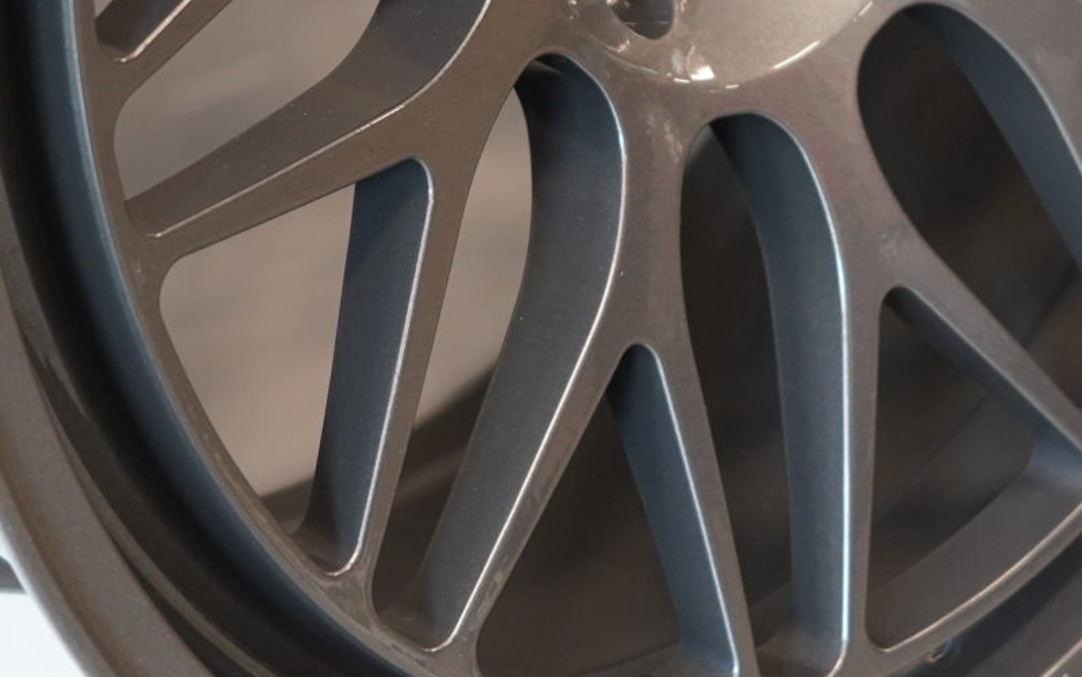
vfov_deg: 11.1
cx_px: 628
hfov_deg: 18.3
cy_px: -275
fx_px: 3362
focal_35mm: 114
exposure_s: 1/40
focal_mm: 35
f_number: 4.5
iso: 1600
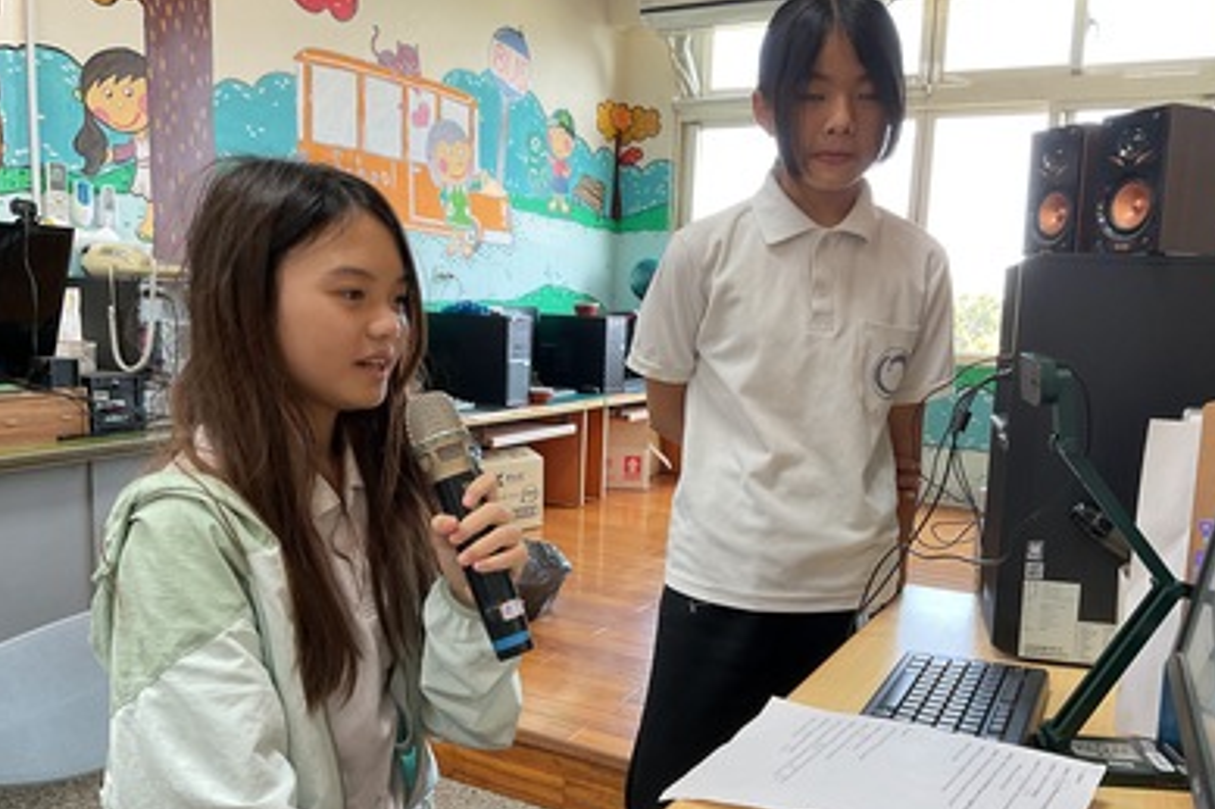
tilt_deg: -8.3
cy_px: 462
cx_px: 615
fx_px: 1046
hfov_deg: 60.3
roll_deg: -1.4
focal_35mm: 31
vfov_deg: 42.2
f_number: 1.8
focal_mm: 3
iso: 80
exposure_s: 1/60
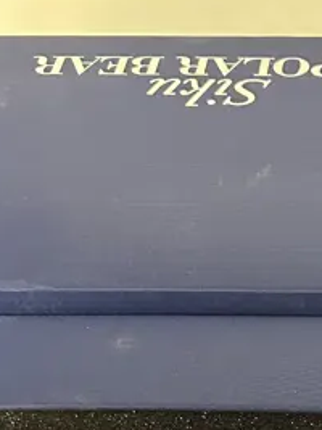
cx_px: 430
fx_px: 1142
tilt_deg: -58.9
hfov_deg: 15.2
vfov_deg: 18.2
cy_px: 704
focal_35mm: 92
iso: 1000
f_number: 1.78
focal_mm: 6.86
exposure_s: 1/50
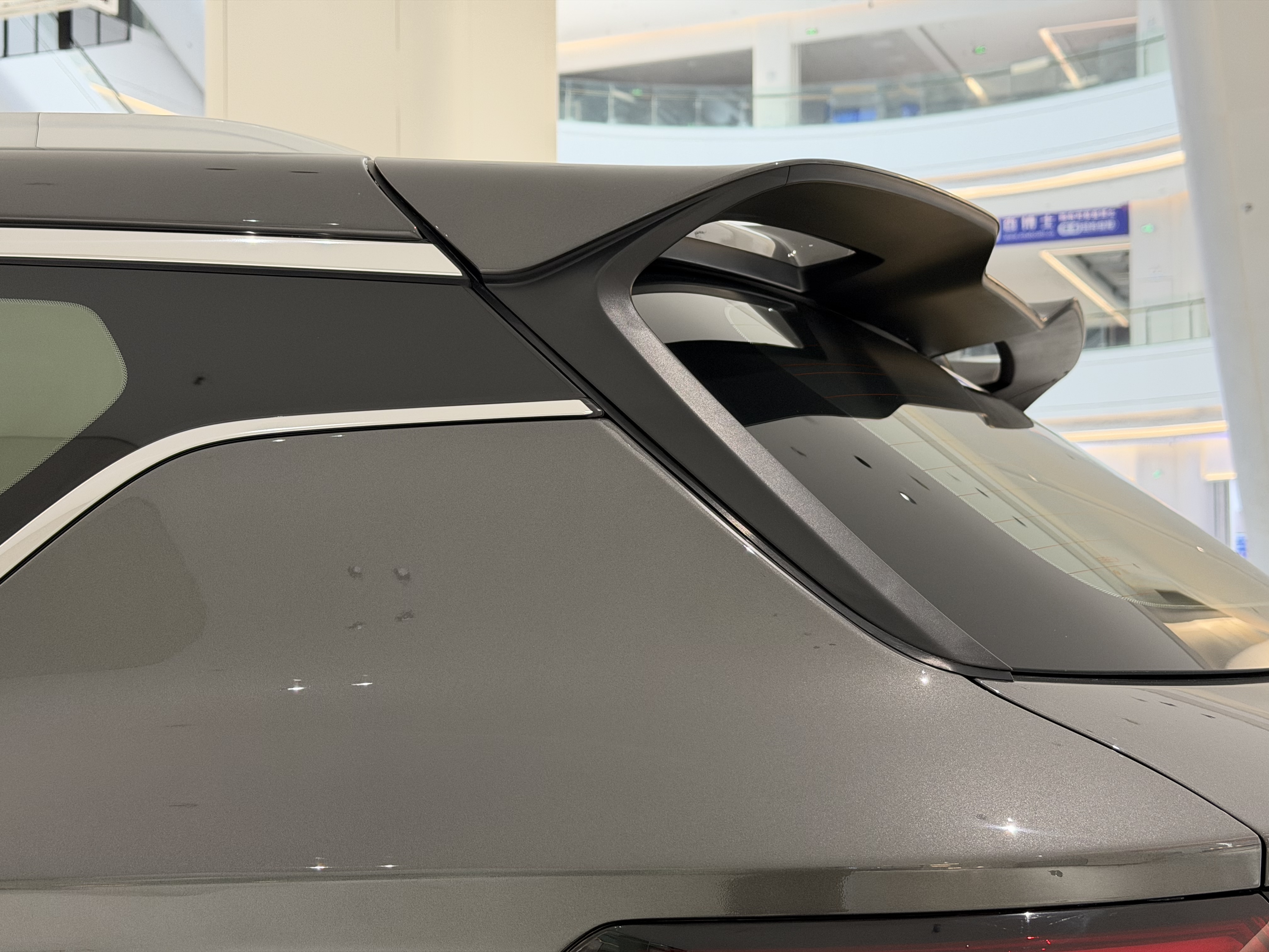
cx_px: 634
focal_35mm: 48
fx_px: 1760
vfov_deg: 30.3
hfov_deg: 39.7
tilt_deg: +2.4
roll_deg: +0.2
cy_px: 476
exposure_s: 1/60
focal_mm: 6.76
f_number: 1.78
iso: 250
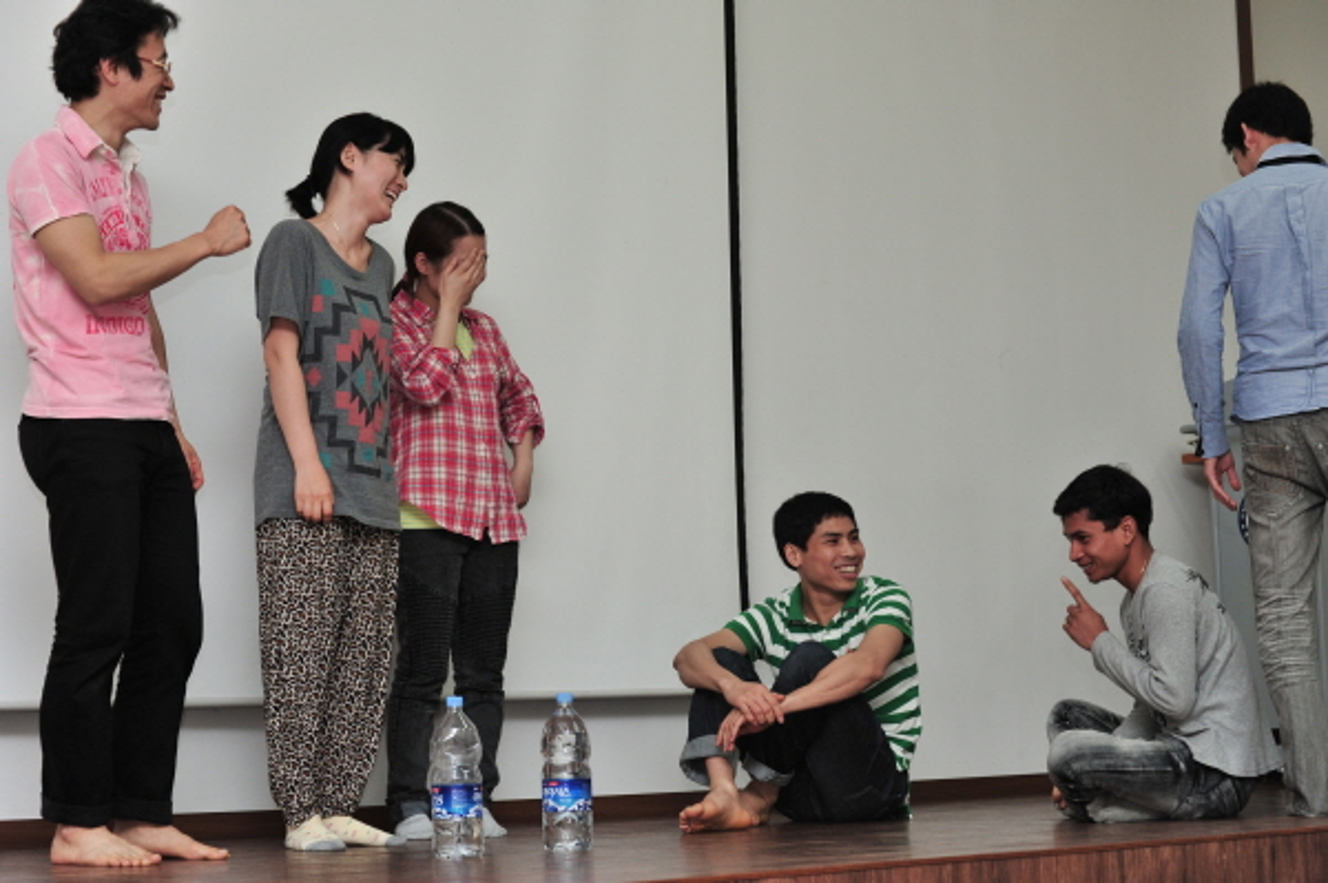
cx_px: 664
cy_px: 442
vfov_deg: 17.0
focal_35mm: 80
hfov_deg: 25.4
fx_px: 2949
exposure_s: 1/200
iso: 800
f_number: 5.6
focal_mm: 80
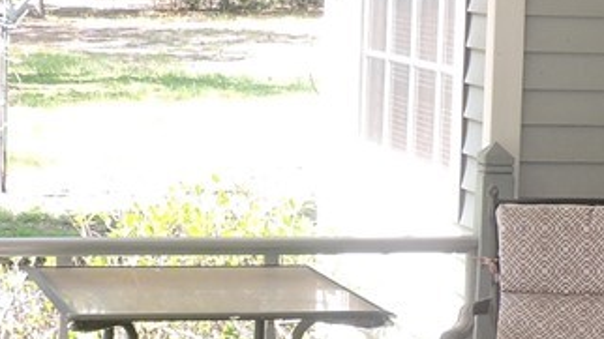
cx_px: 377
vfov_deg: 9.3
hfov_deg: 16.5
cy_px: 242
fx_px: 2082
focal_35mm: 130
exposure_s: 1/100
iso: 100
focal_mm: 4.3
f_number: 3
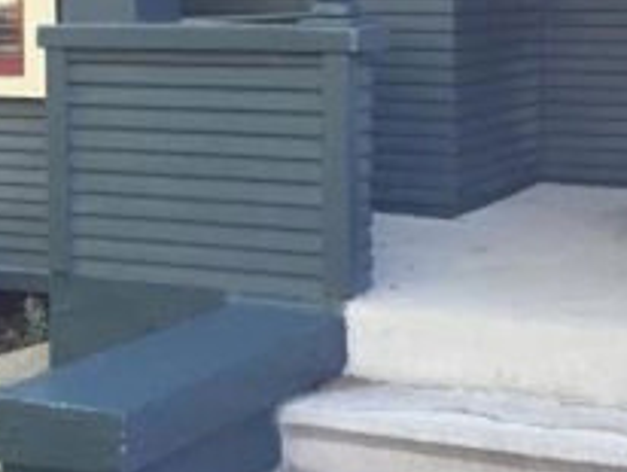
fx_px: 1632
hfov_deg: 21.7
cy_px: 85
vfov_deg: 16.3
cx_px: 390
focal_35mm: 90
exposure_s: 1/30
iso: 32
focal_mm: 4.15
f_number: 2.2
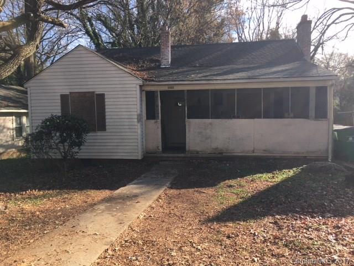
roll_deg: +1.1
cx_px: 177
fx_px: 297
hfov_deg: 61.7
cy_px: 133
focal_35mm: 29
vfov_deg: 48.2
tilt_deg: -6.0
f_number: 2.2
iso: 25
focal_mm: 4.15
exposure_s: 1/527
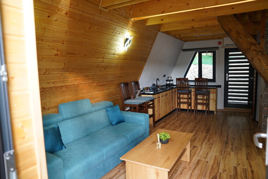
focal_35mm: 24
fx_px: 179
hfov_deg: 73.7
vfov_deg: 53.1
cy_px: 90
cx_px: 134
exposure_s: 1/160
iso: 1600
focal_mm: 24
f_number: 4
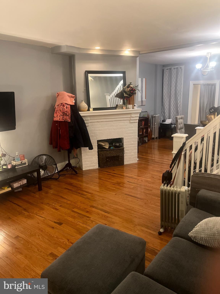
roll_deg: +2.0
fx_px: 220
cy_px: 147
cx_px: 110
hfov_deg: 53.1
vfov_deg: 67.3
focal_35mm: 26
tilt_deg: -14.3
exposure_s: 1/40
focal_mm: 5.1
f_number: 1.6
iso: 500
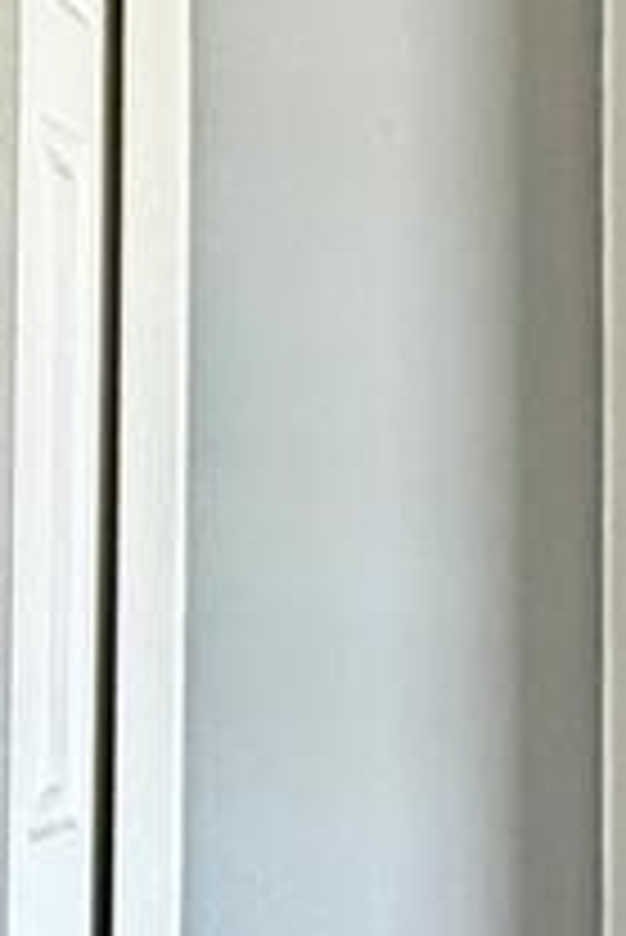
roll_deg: -2.2
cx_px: 446
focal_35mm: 84
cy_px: 540
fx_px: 2187
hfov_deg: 16.2
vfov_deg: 24.1
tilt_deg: +2.1
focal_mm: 2.22
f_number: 2.2
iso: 320
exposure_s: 1/105
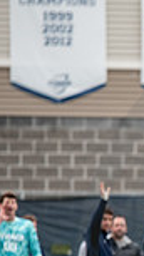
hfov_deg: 1.5
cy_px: 284
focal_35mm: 801
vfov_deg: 2.7
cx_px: 372
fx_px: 5440
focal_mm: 200
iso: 320
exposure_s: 1/640
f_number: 3.2
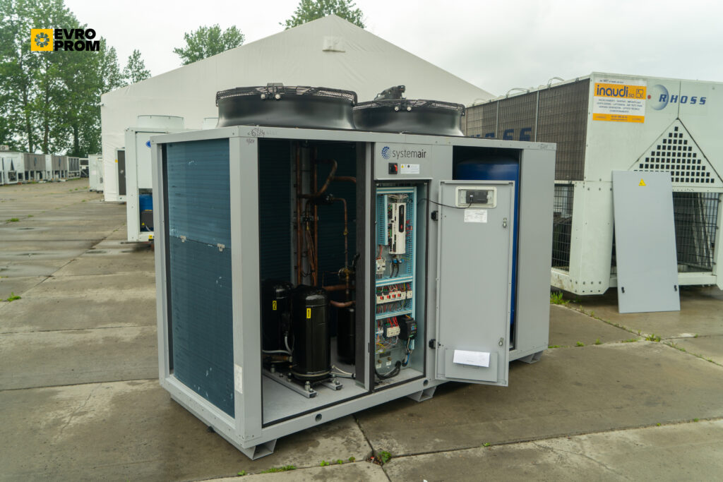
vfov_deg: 45.0
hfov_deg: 63.7
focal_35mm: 29
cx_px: 362
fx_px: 582
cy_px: 241
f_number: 4
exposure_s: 1/125
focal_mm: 29
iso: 125
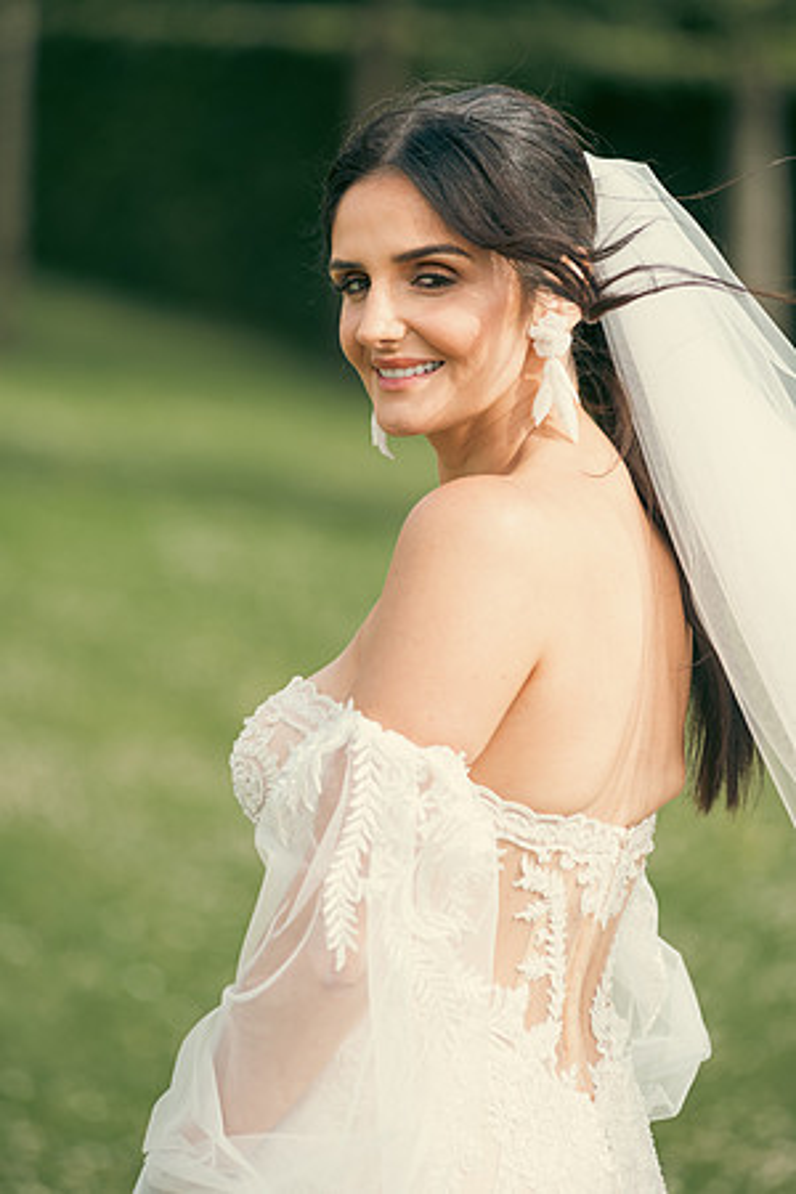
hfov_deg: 7.4
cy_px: 597
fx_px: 6135
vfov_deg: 11.1
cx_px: 398
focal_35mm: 185
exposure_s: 1/320
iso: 100
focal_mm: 185
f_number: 3.5
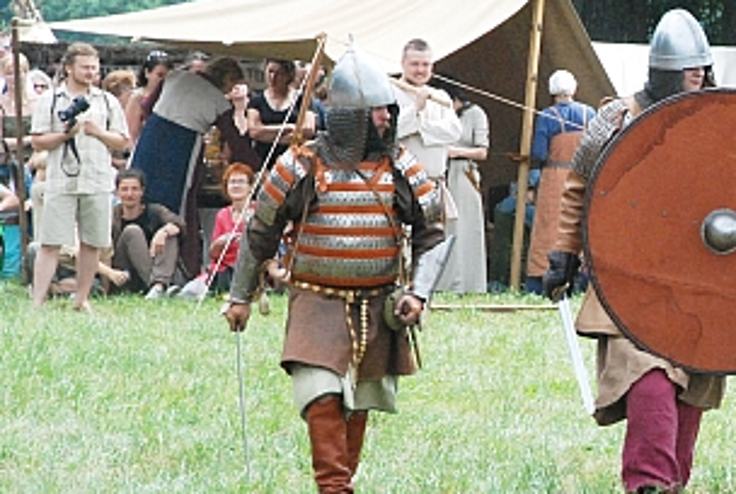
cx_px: 772
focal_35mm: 362
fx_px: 7418
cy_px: 246
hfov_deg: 5.7
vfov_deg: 3.8
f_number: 8
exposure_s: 1/1000
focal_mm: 105
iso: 1250
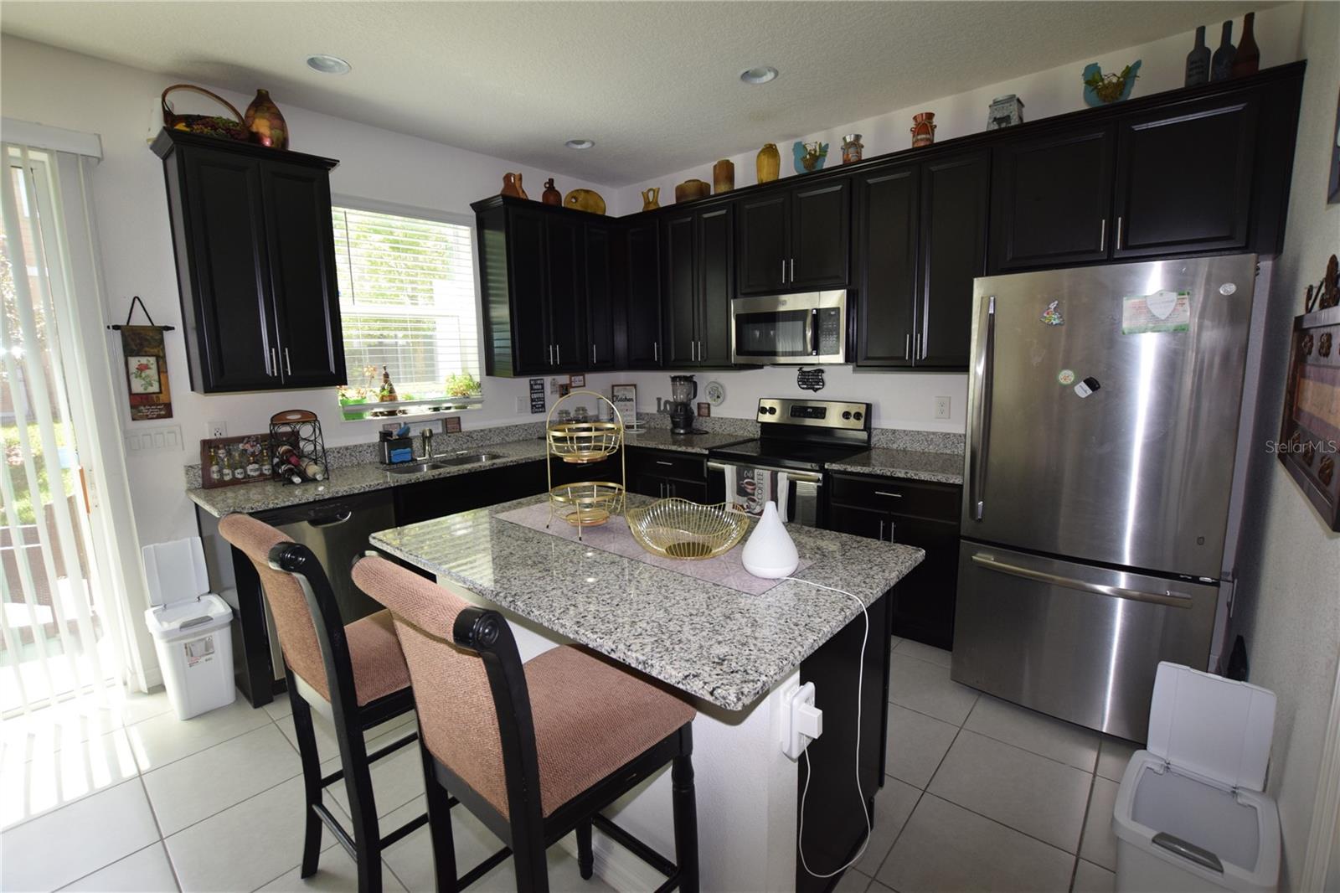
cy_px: 446
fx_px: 558
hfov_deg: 100.4
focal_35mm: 15
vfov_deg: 77.3
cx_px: 670
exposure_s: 1/125
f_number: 5.6
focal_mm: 10
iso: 720
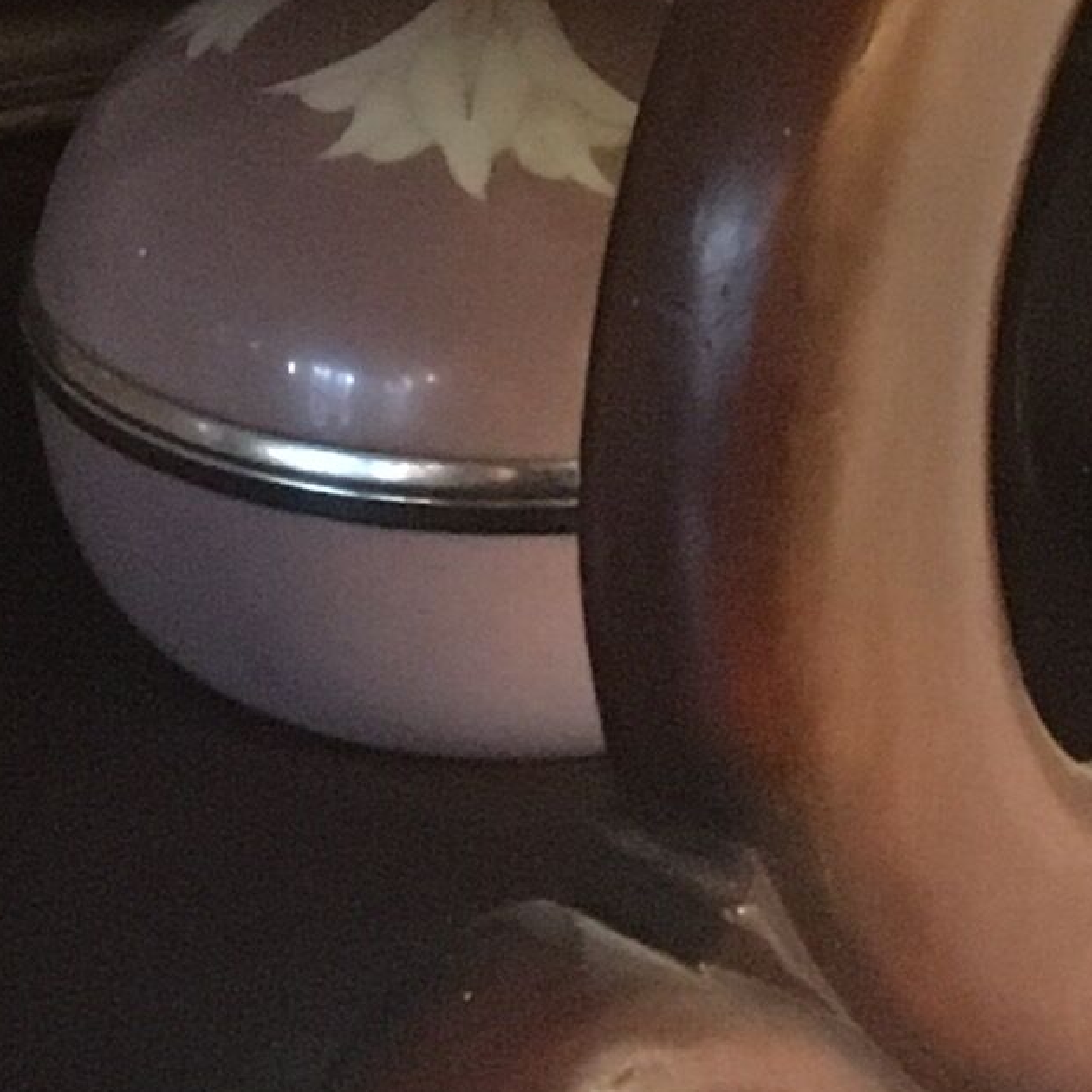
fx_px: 5853
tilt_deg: -3.7
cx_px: 393
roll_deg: -1.8
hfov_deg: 10.7
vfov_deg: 9.4
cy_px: -1603
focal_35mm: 164
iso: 320
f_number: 2.2
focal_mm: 4.15
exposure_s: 1/17
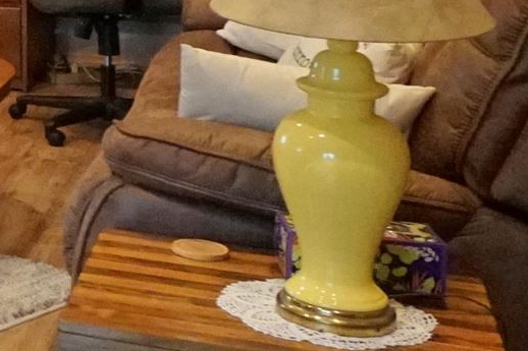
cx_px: -553
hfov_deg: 16.7
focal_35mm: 89
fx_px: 1305
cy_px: -121
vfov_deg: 14.6
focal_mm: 10
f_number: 4
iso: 6400
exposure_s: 1/160
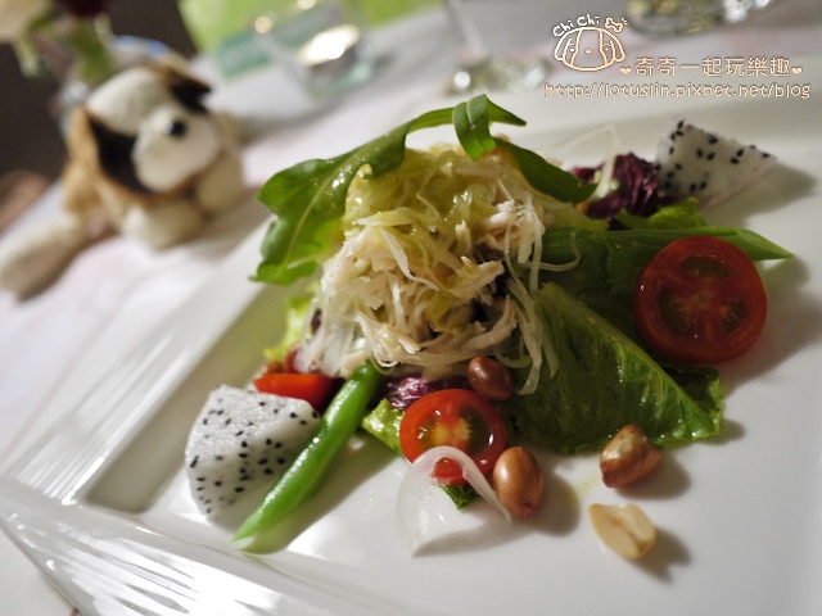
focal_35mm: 28
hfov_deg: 63.4
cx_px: 411
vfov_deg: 49.7
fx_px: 665
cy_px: 308
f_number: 2.5
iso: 400
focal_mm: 14
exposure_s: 1/20
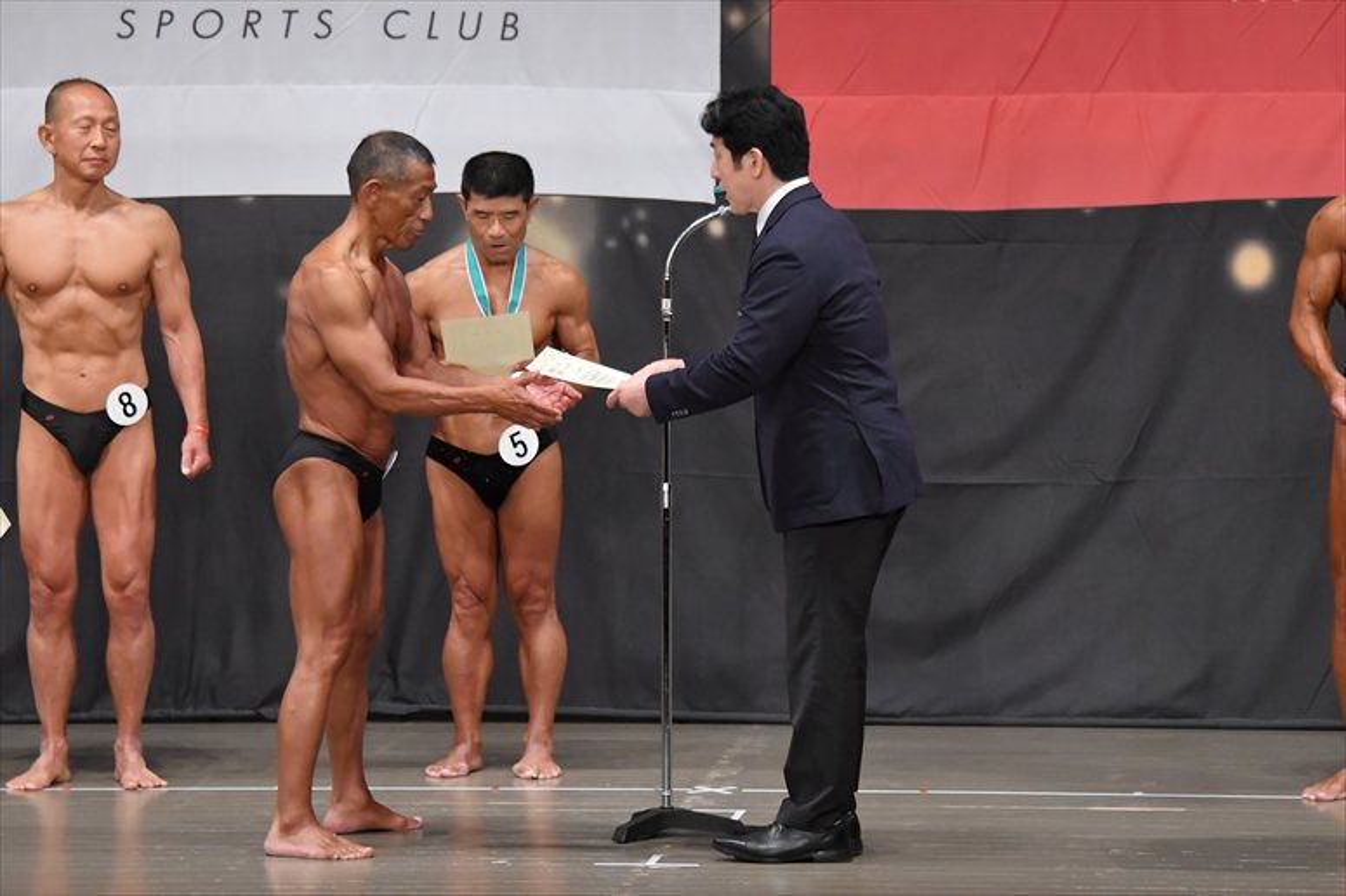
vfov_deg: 6.8
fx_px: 7549
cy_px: 448
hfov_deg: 10.2
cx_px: 673
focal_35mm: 202
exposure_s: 1/400
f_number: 5.6
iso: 5000
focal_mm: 135
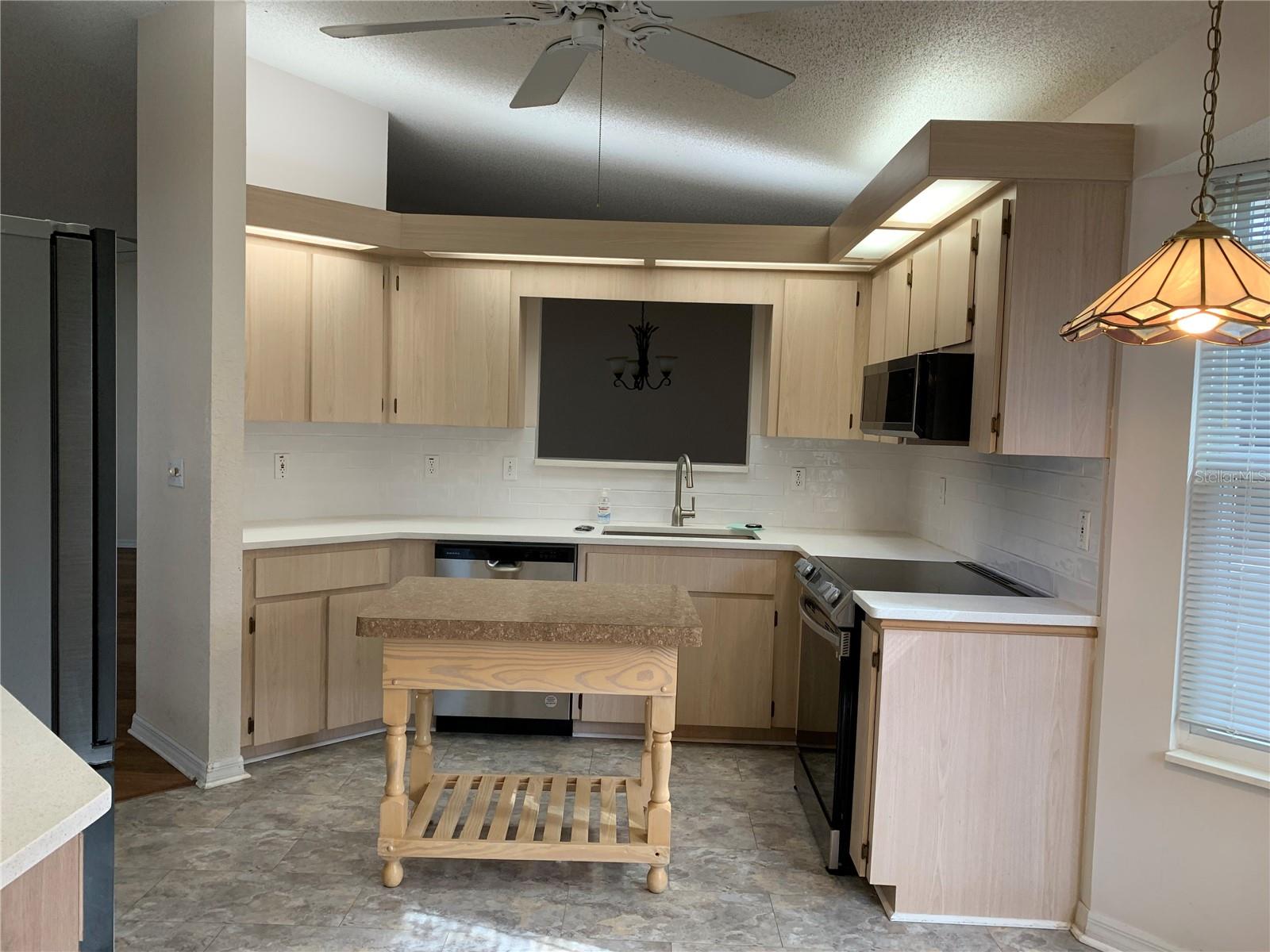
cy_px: 476
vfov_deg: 53.1
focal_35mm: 26
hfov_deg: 67.3
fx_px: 954
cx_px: 635
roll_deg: -2.3
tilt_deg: -3.0
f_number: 1.8
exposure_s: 1/60
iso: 64
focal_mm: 4.25
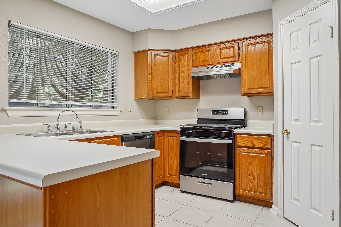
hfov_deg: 73.7
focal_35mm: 24
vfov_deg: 53.1
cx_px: 170
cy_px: 114
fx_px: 227
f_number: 8
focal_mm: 24
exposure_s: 1/15
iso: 500
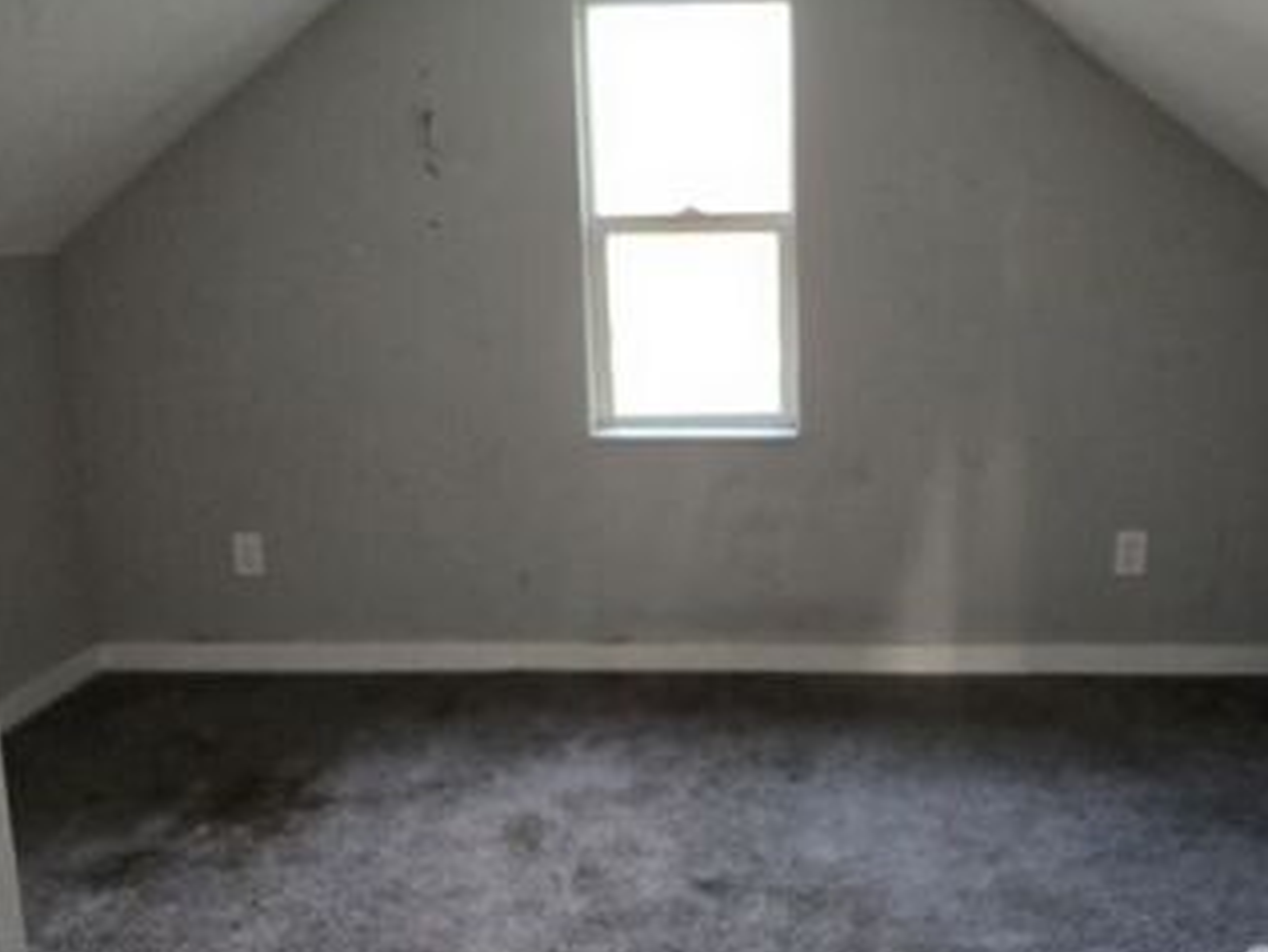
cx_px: 732
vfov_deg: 48.2
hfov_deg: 61.3
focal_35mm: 29
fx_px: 1063
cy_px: 428
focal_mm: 5.4
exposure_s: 1/60
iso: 640
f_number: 1.8
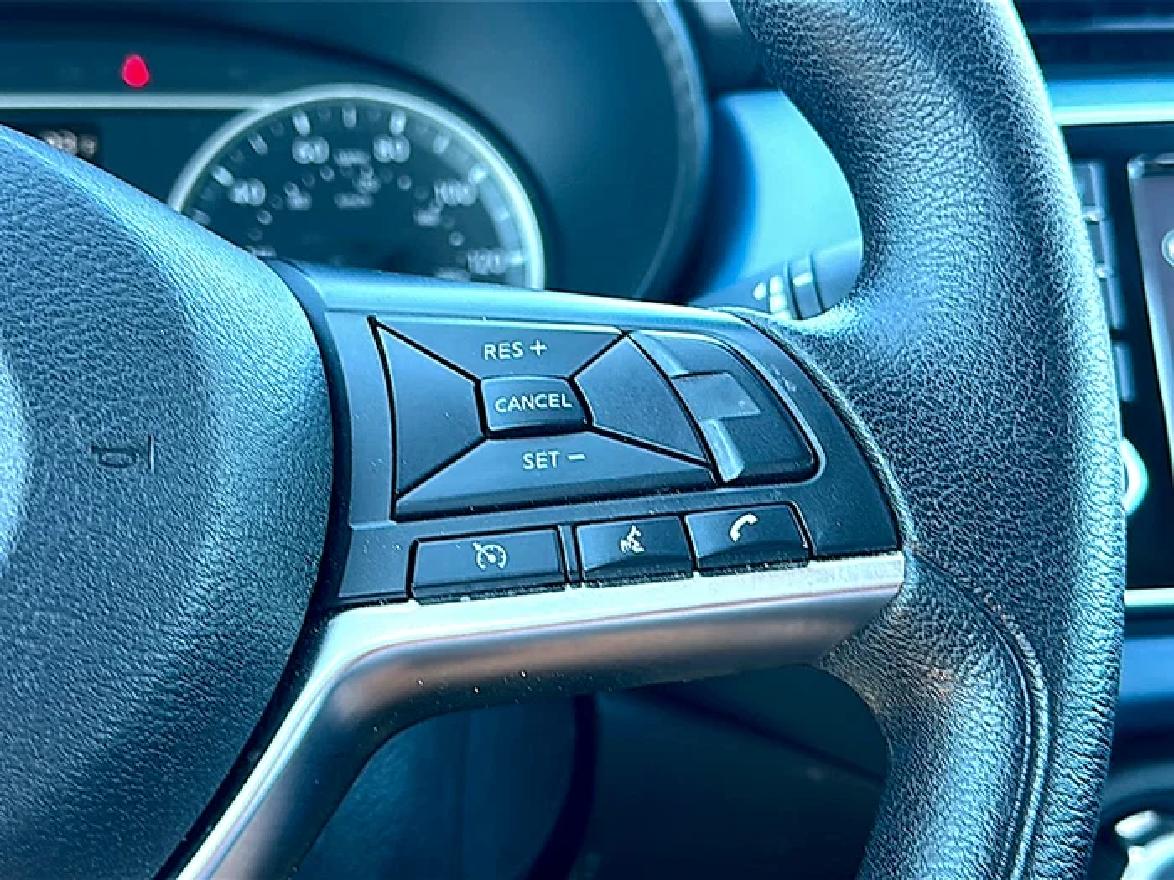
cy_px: 440
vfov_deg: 34.3
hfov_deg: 44.8
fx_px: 1424
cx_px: 587
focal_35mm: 42
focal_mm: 6.86
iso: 50
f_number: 1.78
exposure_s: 1/53
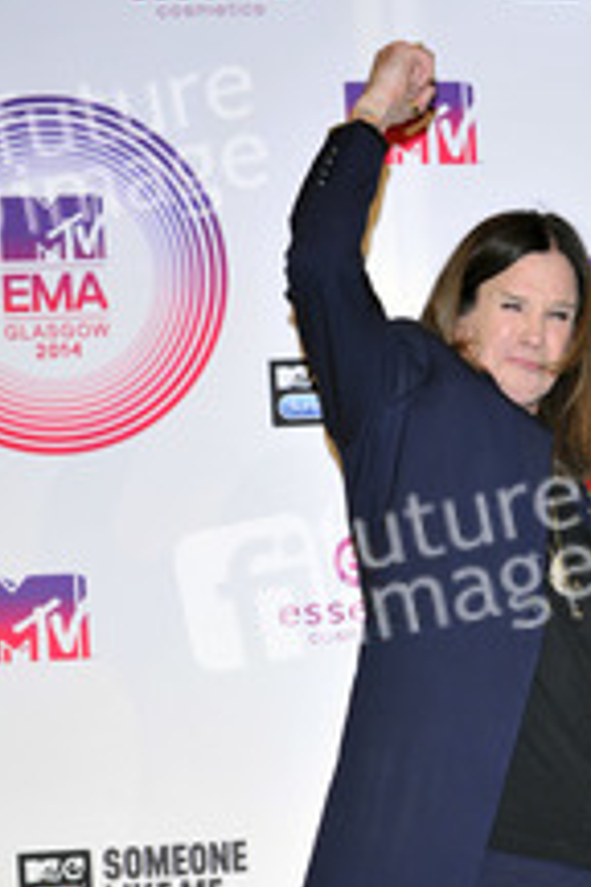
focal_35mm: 148
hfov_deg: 9.2
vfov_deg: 13.8
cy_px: 780
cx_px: 507
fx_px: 3644
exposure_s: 1/250
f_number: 7.1
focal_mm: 80
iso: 800
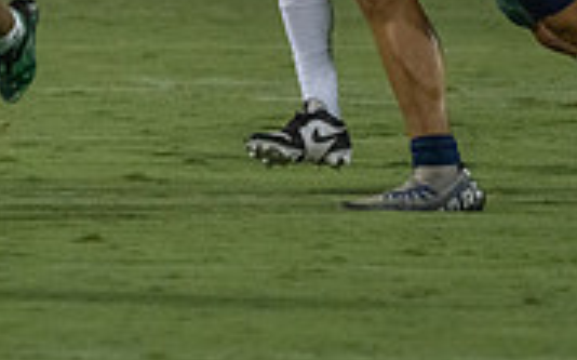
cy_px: -251
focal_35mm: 1330
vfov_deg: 1.0
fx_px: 20901
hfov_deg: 1.6
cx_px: -62
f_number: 5.6
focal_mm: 400
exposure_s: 1/1000
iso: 8000
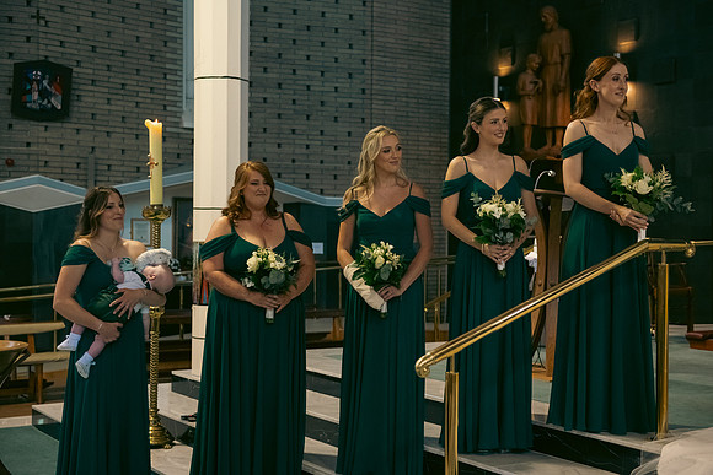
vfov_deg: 26.0
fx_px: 1030
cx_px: 356
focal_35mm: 52
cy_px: 238
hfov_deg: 38.2
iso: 1000
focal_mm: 52
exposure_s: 1/160
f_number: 3.5
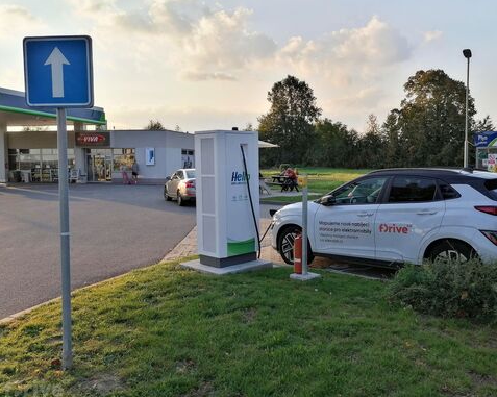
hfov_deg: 54.2
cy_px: 201
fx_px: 485
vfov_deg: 44.5
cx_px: 269
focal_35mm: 33
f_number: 1.8
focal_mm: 5.3
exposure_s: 1/954
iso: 50
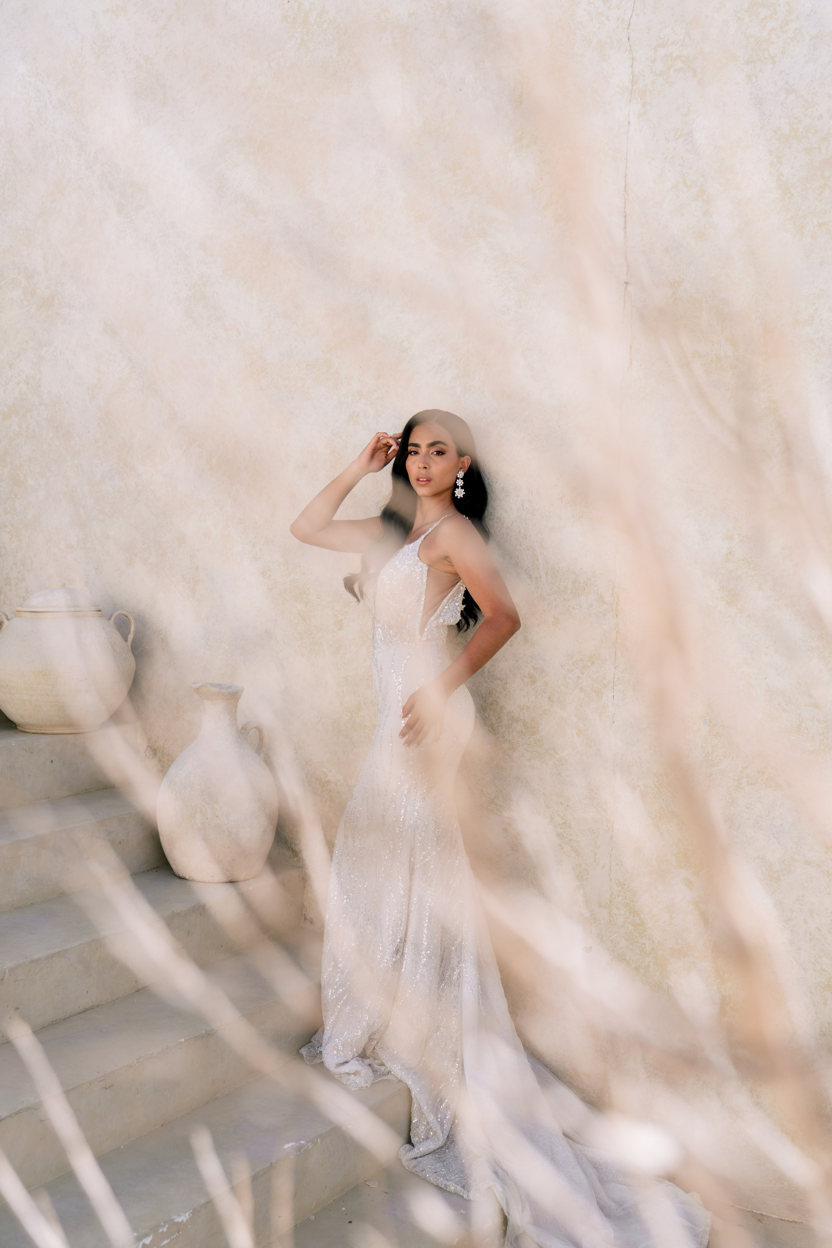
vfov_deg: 45.4
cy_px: 624
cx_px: 416
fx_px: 1491
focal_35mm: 43
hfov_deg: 31.2
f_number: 2.8
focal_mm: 43
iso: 100
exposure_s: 1/800
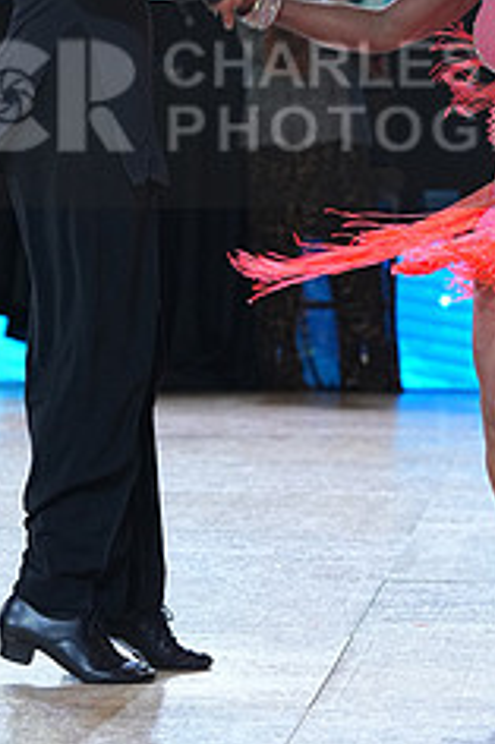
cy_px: 104
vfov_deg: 8.2
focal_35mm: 251
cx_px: 358
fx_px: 5184
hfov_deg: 5.5
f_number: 4
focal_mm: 102
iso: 1250
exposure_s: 1/500
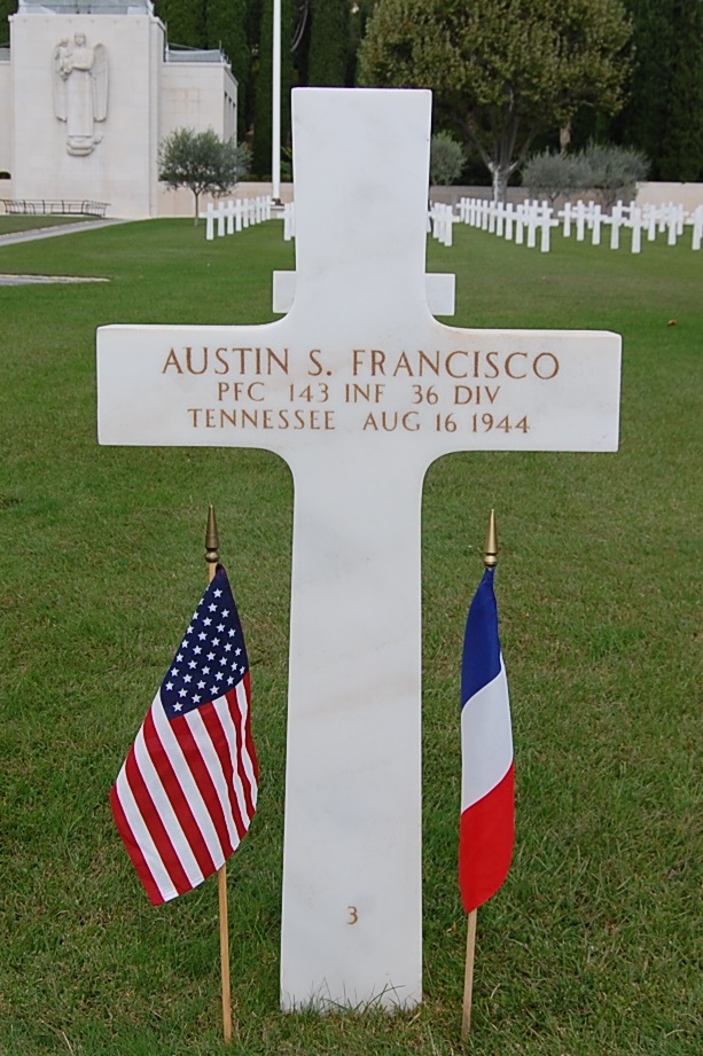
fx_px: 968
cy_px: 528
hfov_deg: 39.9
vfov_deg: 57.2
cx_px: 352
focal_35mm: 33
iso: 200
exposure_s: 1/250
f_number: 8
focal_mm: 22
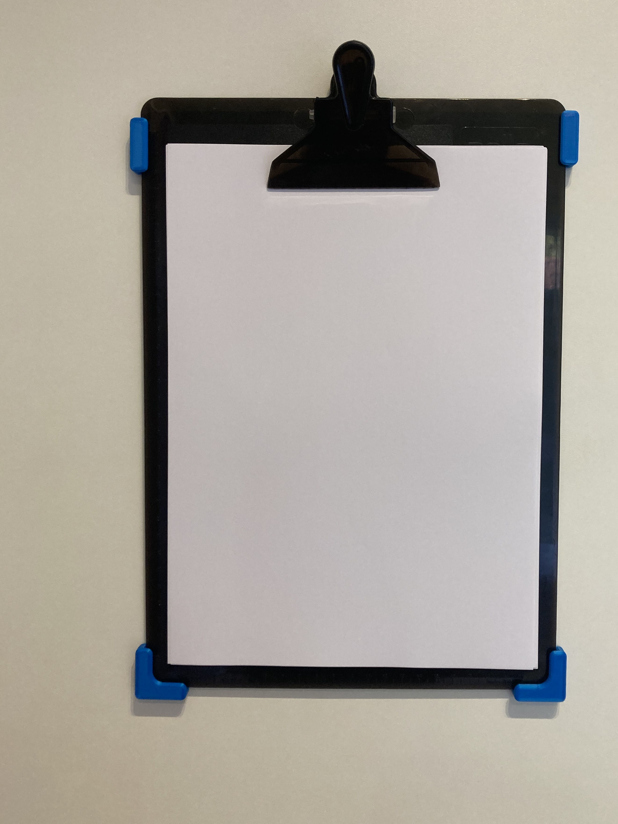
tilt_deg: -2.2
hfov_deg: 44.1
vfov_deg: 56.8
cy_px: 387
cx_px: 346
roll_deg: +0.2
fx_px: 762
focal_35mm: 32
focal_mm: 3.99
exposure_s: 1/60
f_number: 1.8
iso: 100
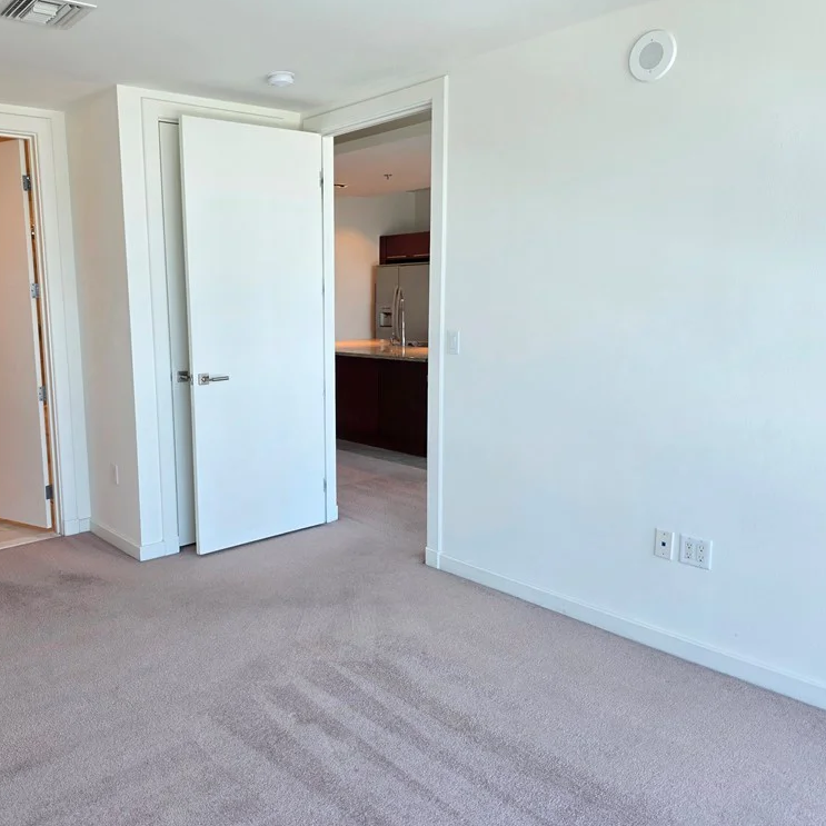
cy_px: 408
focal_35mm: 28
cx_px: 295
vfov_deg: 57.3
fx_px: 756
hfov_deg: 56.4
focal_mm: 6.3
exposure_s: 1/120
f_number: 1.7
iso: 125
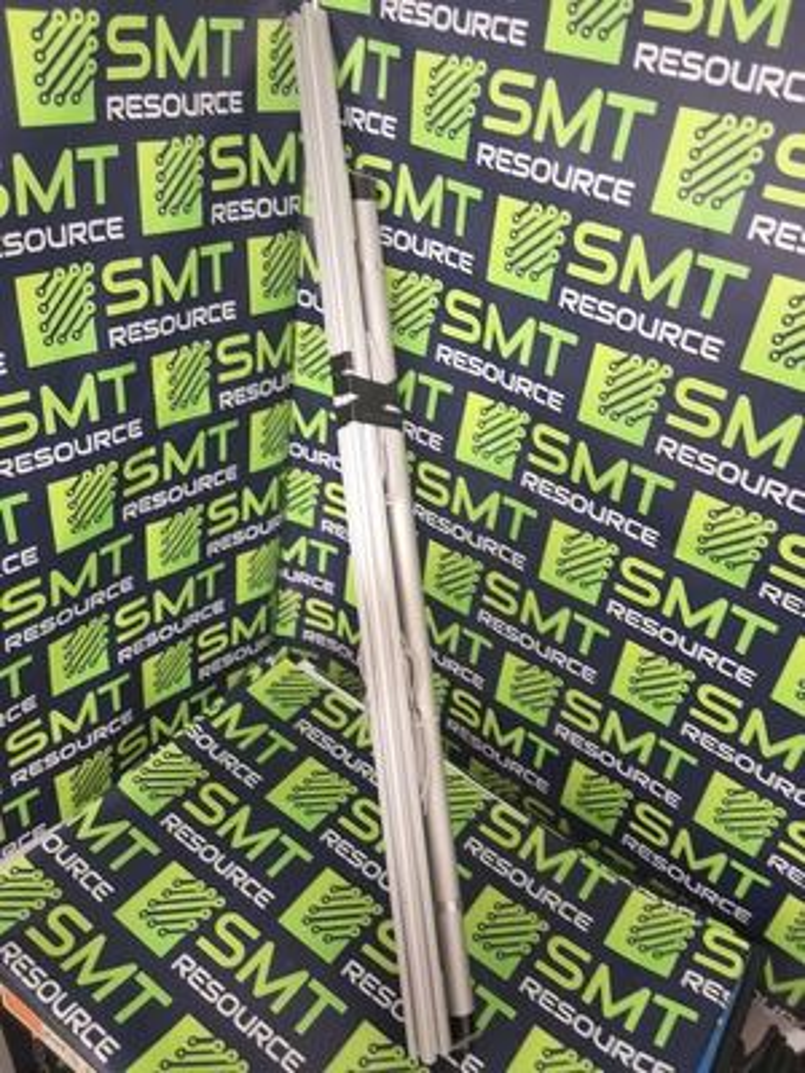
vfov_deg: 63.4
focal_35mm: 28
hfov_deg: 49.7
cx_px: 402
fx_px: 868
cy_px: 536
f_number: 1.9
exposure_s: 1/30
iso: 200
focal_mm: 2.91
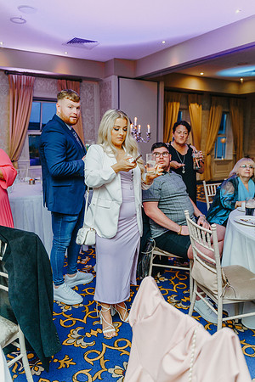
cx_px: 128
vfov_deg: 65.5
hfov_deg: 46.4
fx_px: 297
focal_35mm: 28
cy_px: 191
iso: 1250
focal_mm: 28
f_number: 2.8
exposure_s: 1/200
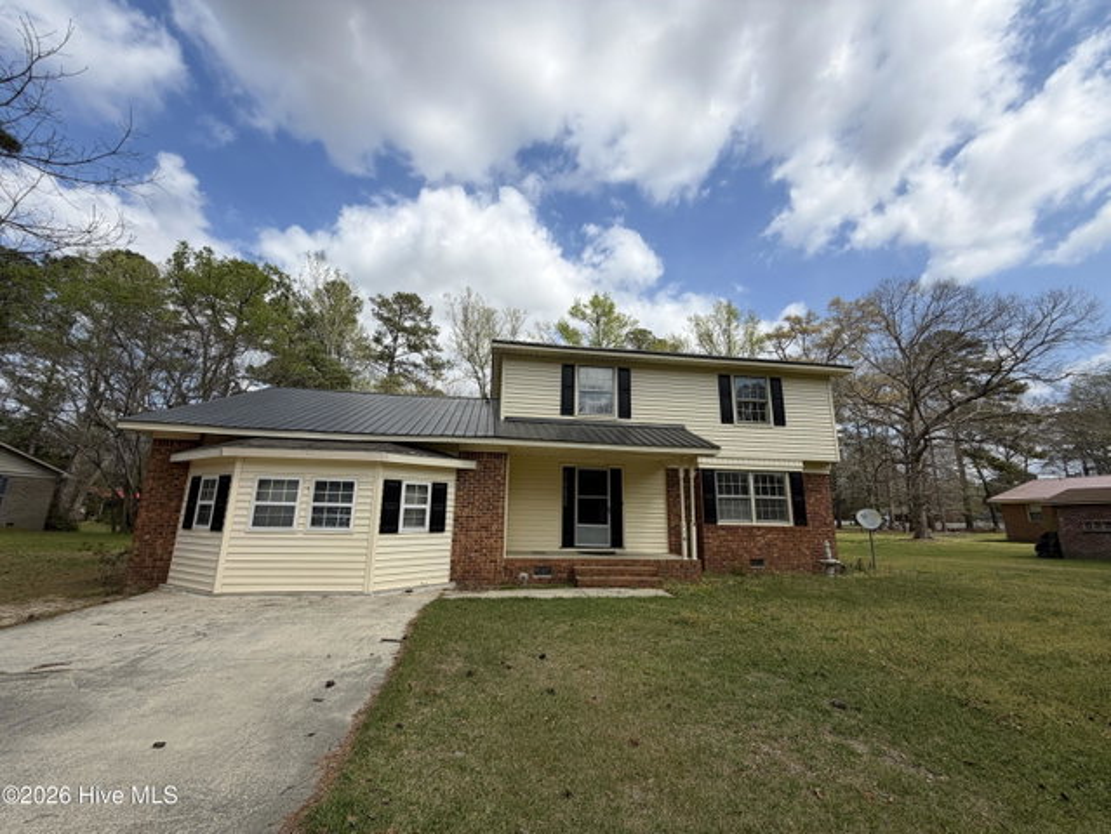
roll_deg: -0.8
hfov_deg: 102.0
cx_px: 556
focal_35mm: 14
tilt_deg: +13.0
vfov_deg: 85.7
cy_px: 417
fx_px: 450
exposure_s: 1/1105
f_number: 2.2
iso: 20
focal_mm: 2.22
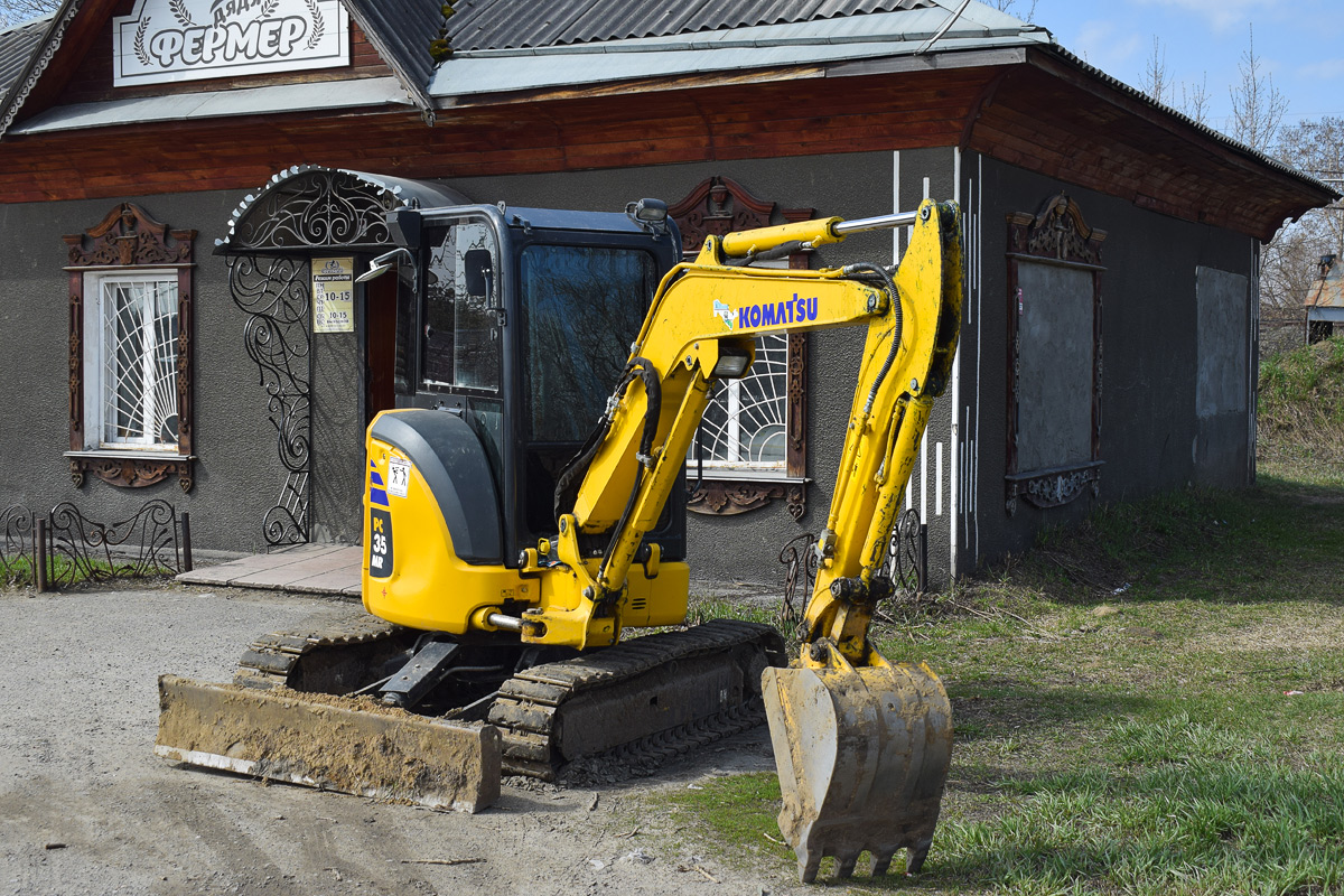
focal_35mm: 42
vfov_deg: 31.9
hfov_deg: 46.4
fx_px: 1568
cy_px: 448
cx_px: 672
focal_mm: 28
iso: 100
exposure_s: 1/400
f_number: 5.6
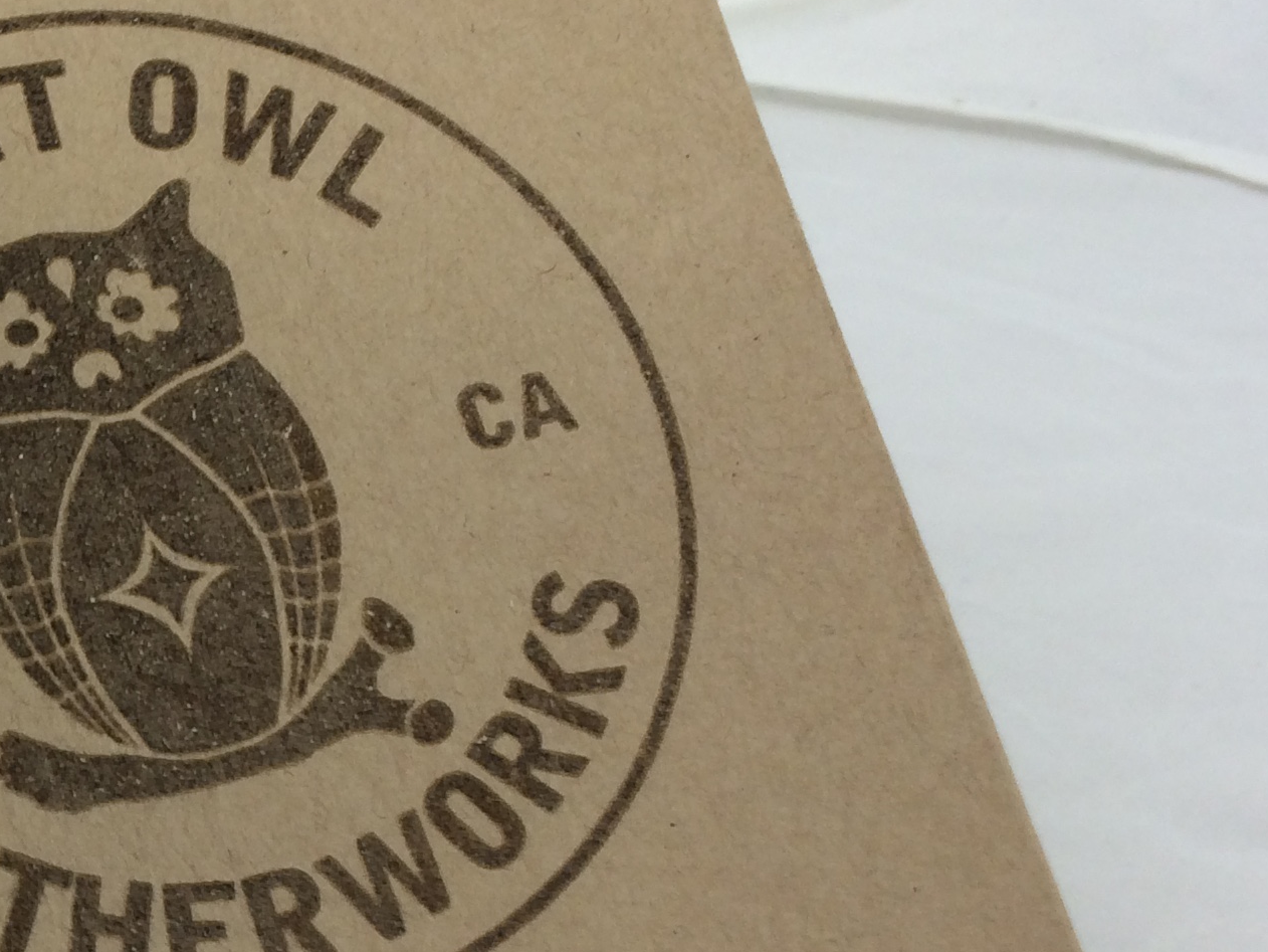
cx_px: -261
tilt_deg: -33.7
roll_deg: -1.8
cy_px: 757
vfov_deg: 19.5
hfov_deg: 23.7
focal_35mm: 75
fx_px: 2748
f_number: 2.2
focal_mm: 4.15
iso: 40
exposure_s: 1/30
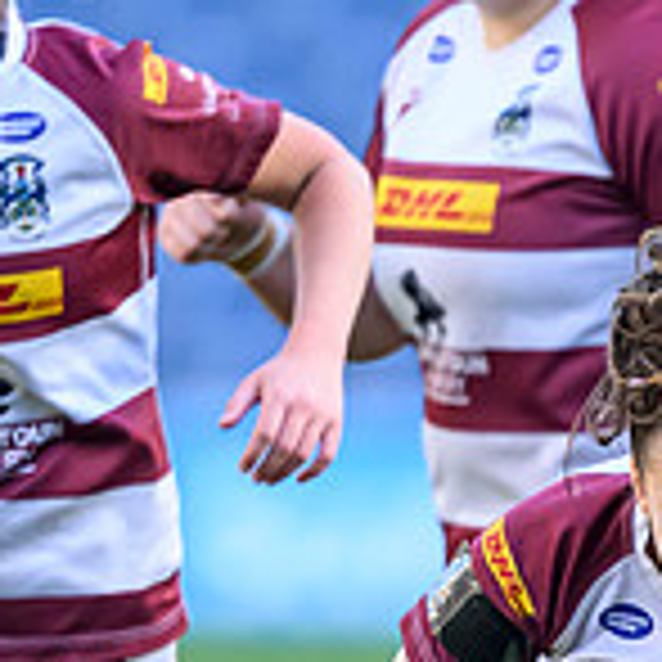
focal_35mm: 2462
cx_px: 808
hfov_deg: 0.7
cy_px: 859
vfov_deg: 0.7
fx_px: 53269
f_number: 4
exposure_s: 1/1600
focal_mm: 560
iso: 4000
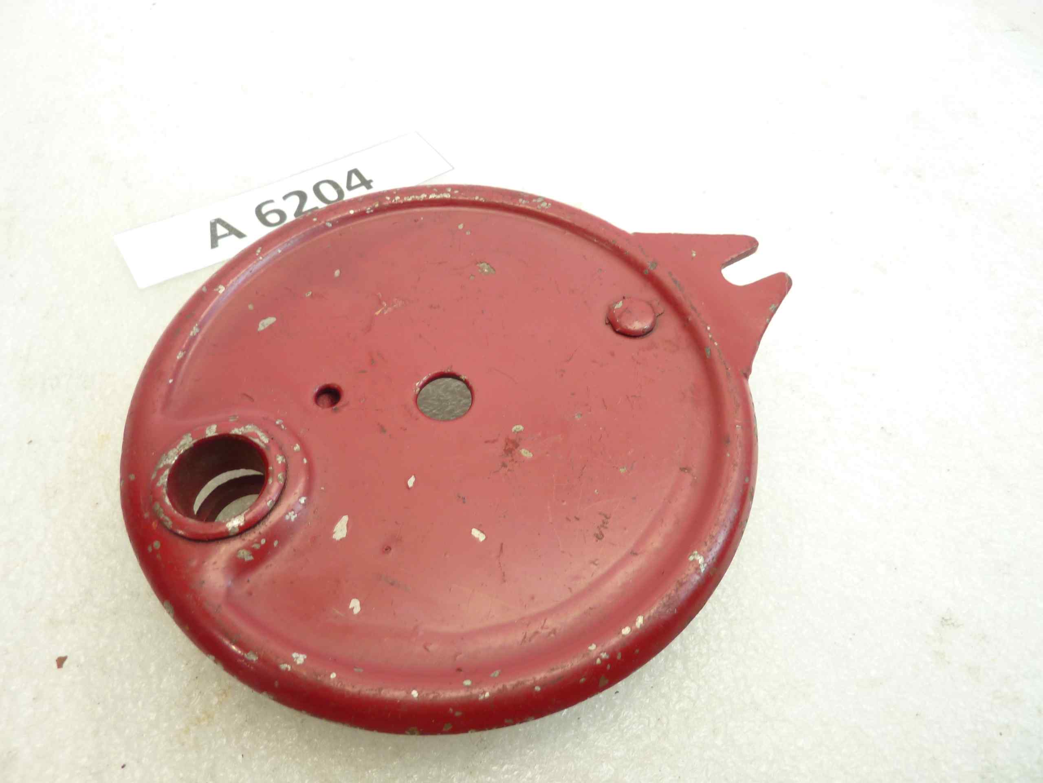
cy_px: 392
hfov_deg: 69.4
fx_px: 753
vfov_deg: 54.9
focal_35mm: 25
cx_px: 522
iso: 80
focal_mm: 4.1
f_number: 3.3
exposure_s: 1/13
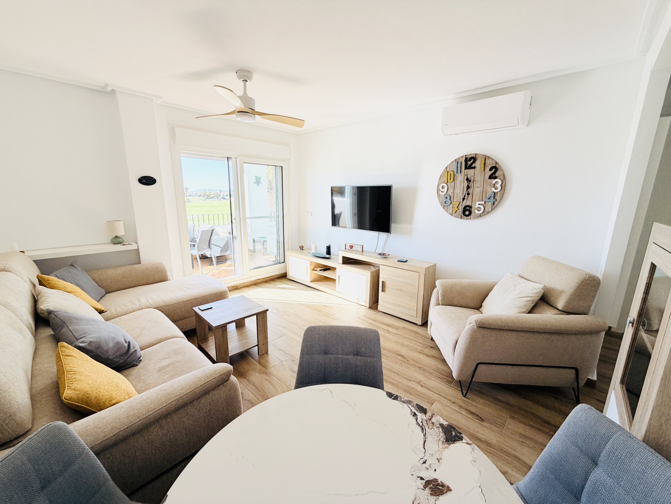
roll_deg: -0.6
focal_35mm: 14
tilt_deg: -11.7
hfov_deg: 102.1
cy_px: 252
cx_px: 336
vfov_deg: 85.7
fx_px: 271
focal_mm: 2.22
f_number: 2.2
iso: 50
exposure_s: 1/142
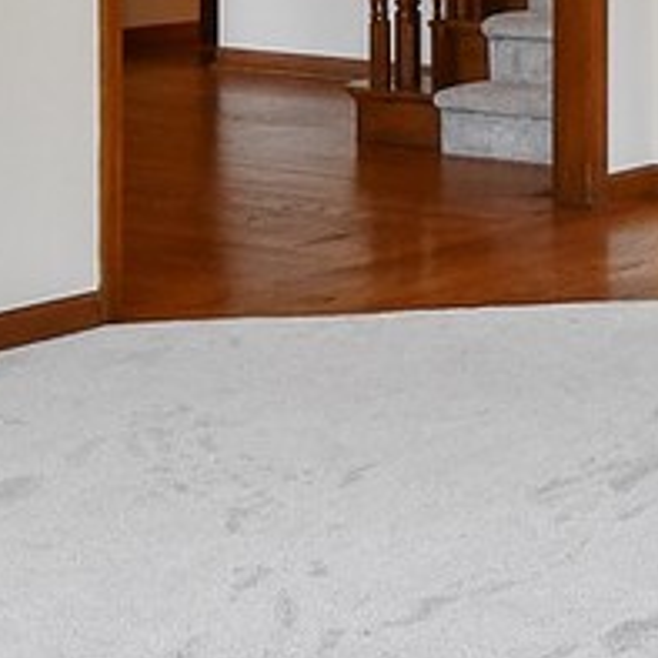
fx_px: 2258
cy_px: -197
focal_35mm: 105
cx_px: 865
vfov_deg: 15.8
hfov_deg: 15.7
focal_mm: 10
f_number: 9
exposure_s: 1/20
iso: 200
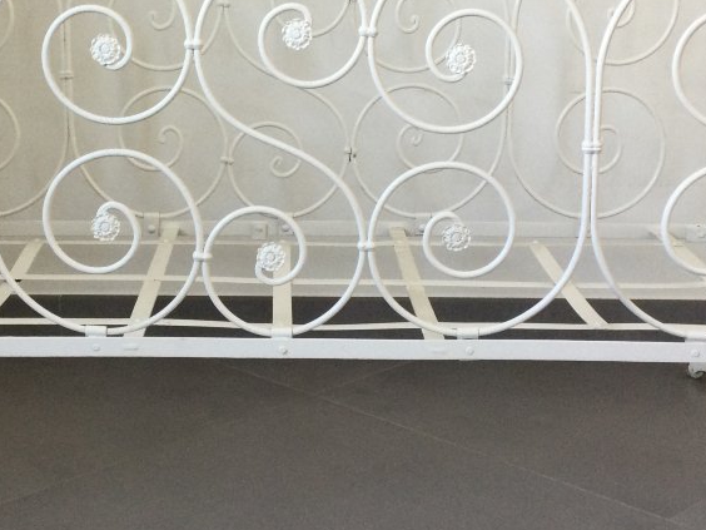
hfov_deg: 29.4
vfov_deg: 22.2
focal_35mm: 66
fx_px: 1346
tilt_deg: -11.3
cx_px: 304
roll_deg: -1.7
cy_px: 239
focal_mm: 3.3
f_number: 2.4
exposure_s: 1/33
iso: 40
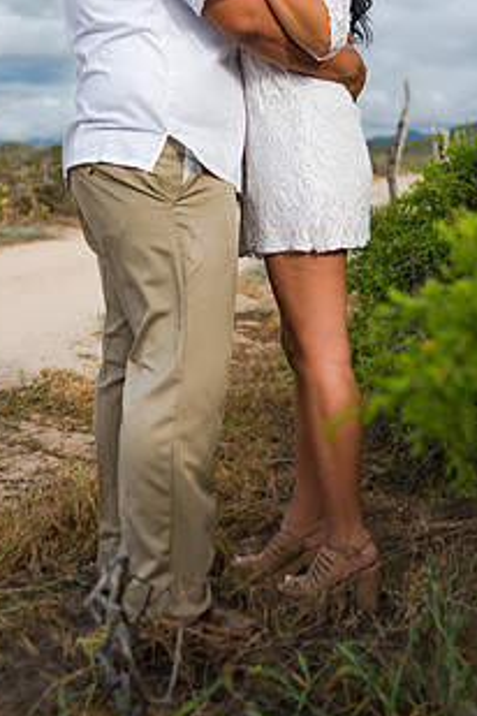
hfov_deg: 26.5
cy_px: 222
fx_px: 1014
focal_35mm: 51
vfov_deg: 38.3
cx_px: 238
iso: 50
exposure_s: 1/1250
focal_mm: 35
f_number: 2.8
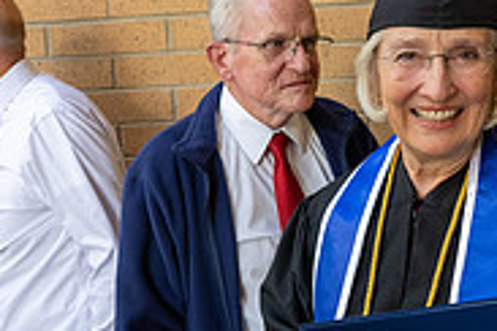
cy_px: 189
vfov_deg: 20.9
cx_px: 394
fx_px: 897
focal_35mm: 65
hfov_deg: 30.3
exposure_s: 1/500
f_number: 5
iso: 800
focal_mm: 20.5
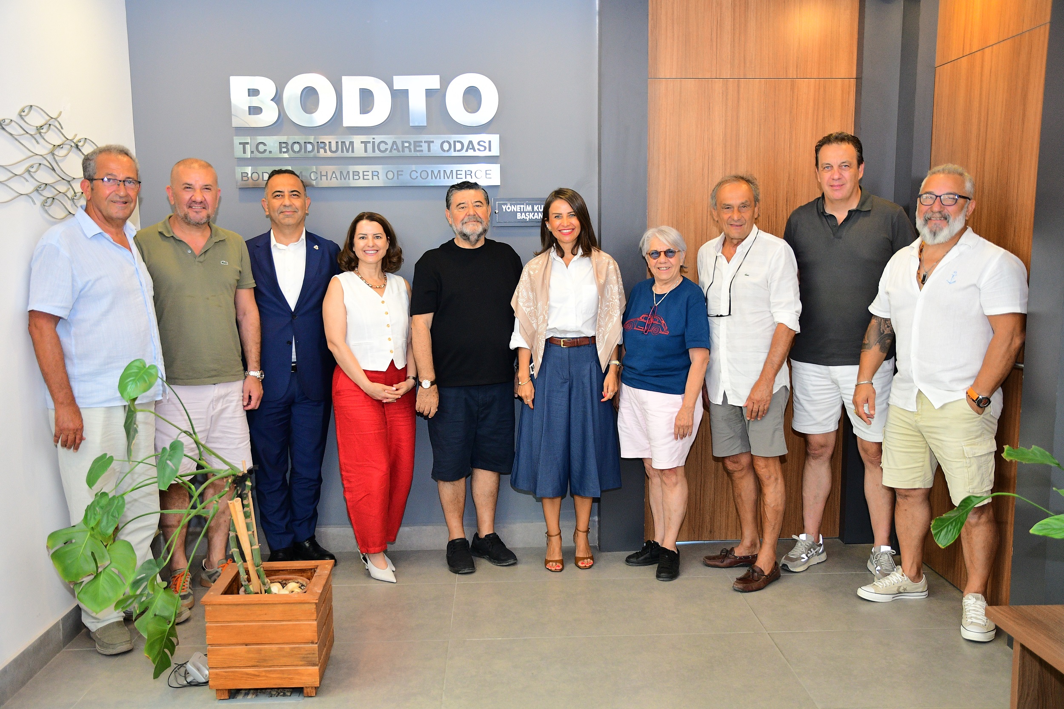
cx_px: 532
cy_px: 354
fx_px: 886
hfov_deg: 61.9
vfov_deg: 43.6
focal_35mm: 30
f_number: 3.5
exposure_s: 1/125
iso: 1250
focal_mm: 20
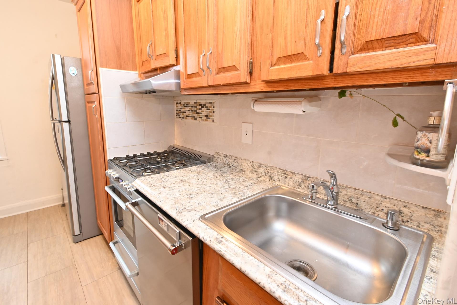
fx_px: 203
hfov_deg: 96.7
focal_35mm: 16
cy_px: 144
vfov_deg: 73.7
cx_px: 221
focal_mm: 10
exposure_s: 1/2.5
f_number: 14
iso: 500
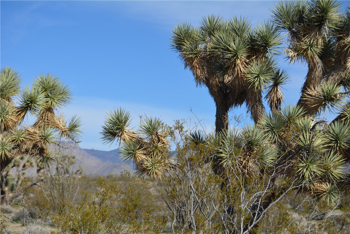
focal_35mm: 82
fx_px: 802
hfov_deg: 24.6
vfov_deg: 16.6
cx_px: 175
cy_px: 117
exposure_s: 1/2000
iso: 400
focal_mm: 55
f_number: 7.1
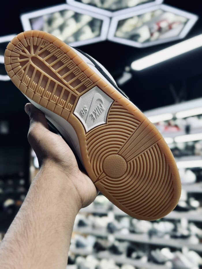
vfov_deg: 39.7
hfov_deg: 30.3
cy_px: 134
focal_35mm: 48
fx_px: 373
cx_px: 101
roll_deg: +0.1
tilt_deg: +8.8
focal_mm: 6.86
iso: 100
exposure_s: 1/100
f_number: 1.78
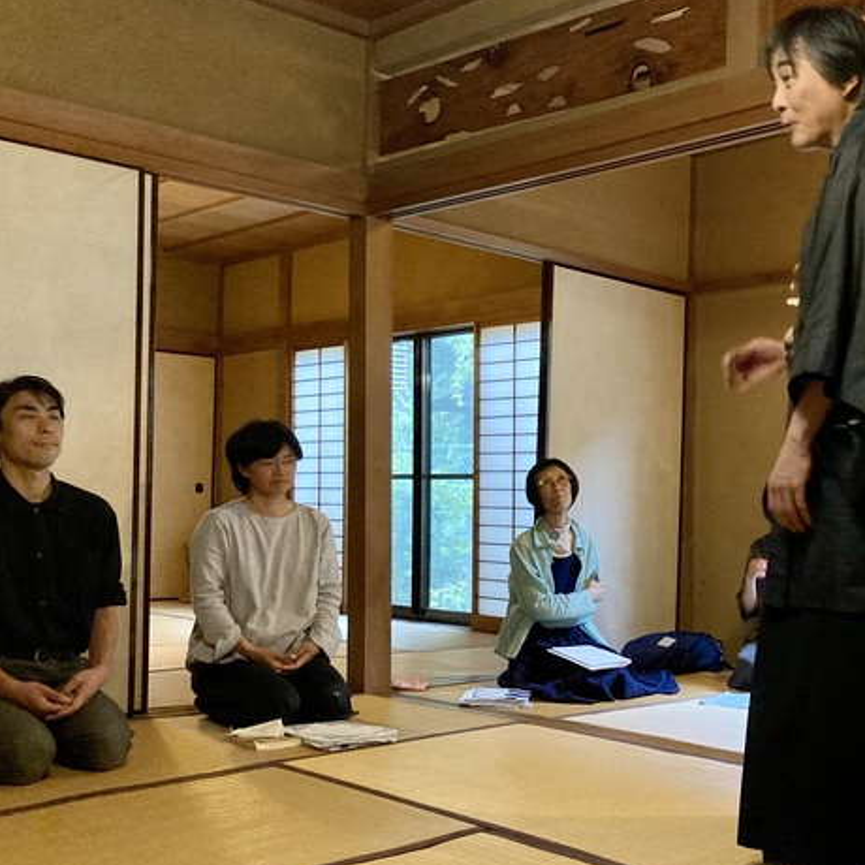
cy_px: 495
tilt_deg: -0.7
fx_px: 1216
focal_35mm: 43
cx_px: 690
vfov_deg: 39.1
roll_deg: +1.1
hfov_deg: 37.8
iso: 320
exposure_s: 1/33
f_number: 1.8
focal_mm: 3.99
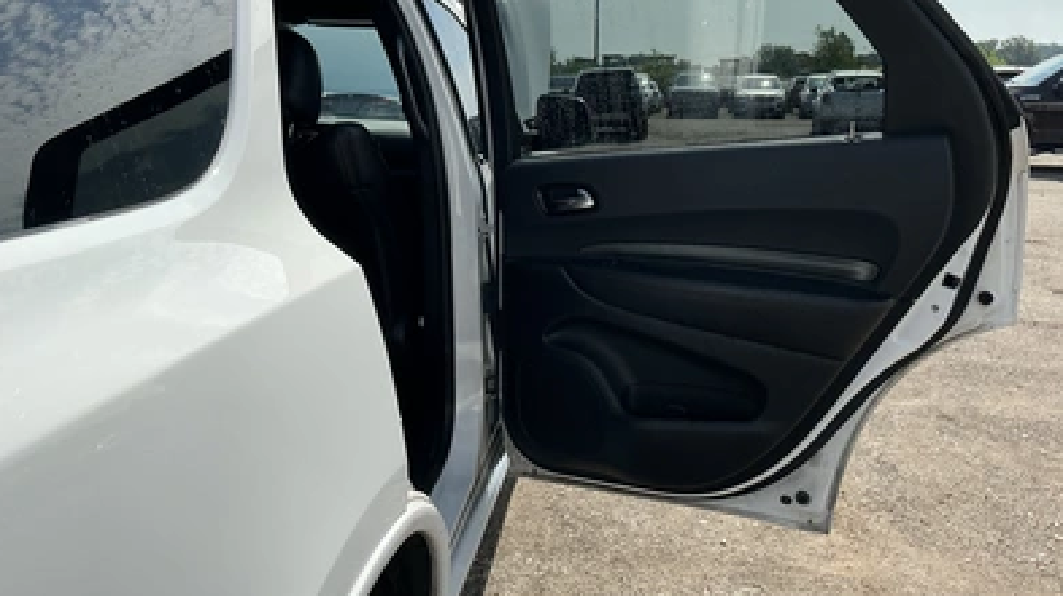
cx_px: 532
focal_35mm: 31
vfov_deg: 37.5
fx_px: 873
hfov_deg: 62.7
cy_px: 221
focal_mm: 3
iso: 25
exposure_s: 1/1984
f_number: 1.8
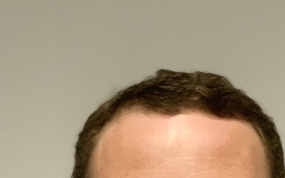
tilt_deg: -2.2
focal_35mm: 134
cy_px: 292
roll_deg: +1.8
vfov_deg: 9.4
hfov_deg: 15.6
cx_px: 172
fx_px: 1041
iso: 125
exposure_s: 1/50
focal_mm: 6
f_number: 2.4
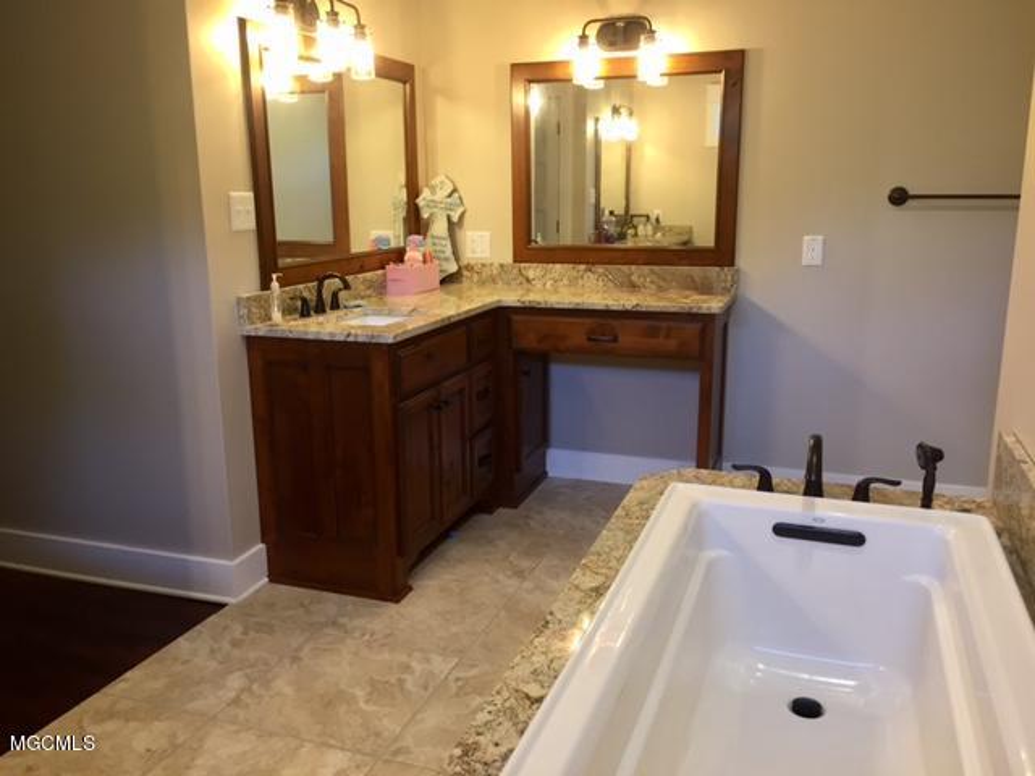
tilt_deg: -13.3
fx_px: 867
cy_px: 388
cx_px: 518
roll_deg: -0.4
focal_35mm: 29
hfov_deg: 61.7
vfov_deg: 48.2
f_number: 2.2
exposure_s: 1/30
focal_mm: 4.15
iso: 64
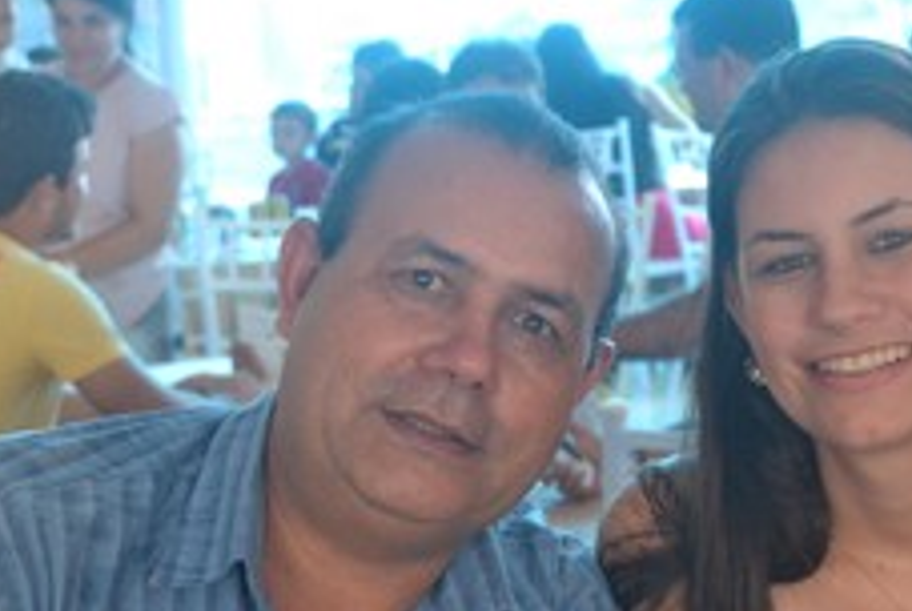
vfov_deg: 14.3
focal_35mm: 95
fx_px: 2410
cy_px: 575
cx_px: 486
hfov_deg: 21.4
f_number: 4.2
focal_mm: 32
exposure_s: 1/60
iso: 2000
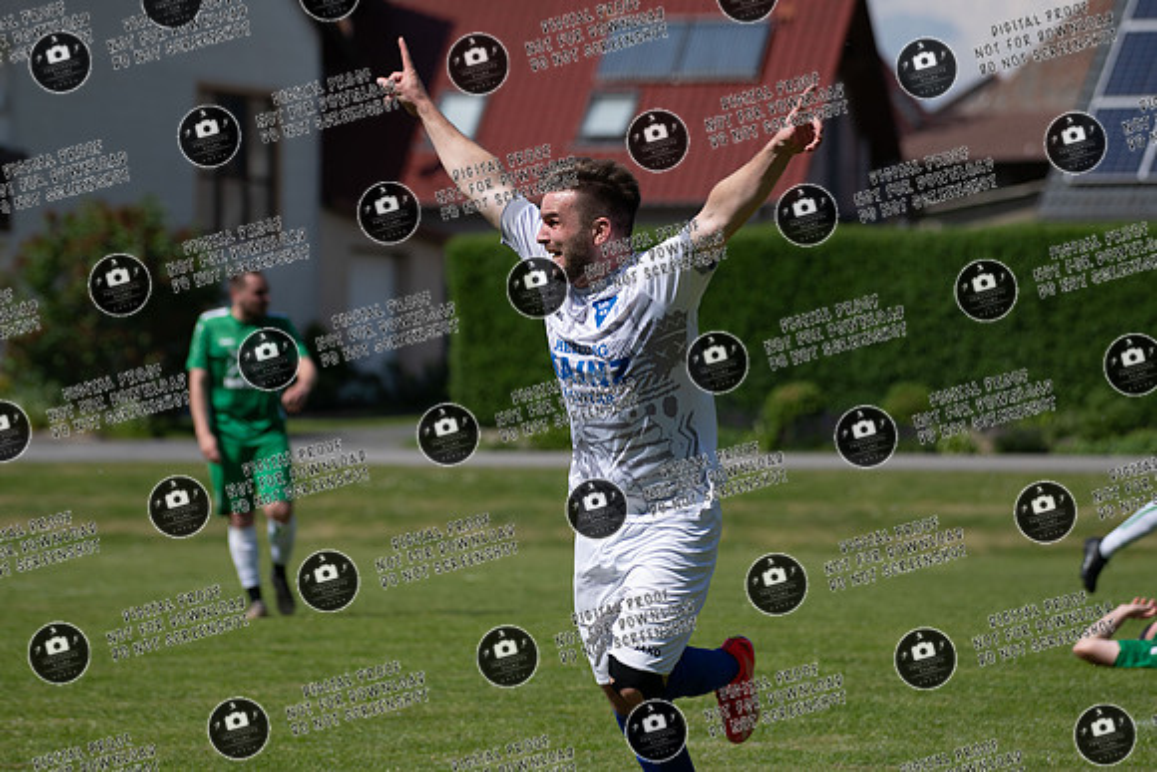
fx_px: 6429
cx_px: 578
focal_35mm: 200
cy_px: 386
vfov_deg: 6.9
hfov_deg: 10.3
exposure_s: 1/1600
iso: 160
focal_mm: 200
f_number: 5.6
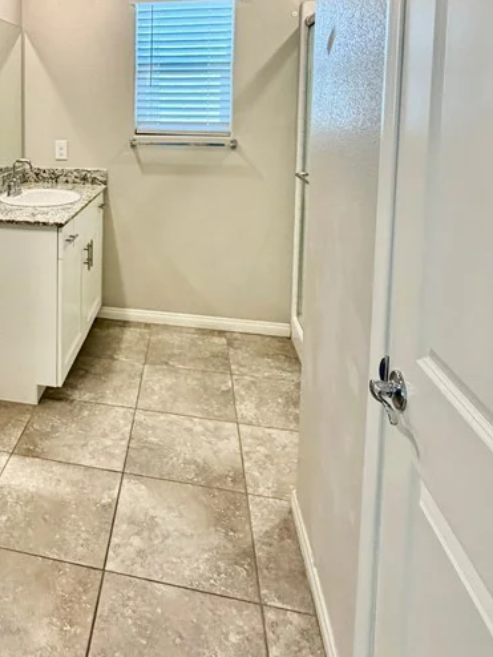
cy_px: 146
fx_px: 550
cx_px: 60
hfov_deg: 44.4
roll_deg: +0.8
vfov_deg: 57.7
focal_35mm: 29
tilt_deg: -4.0
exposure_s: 1/120
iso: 250
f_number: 2.2
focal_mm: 2.22
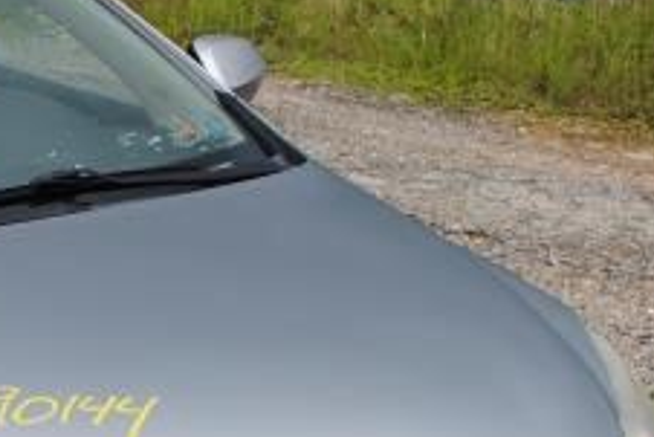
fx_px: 2127
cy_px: 418
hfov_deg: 16.9
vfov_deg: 11.6
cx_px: -87
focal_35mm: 117
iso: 100
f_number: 7.1
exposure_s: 1/200
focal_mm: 22
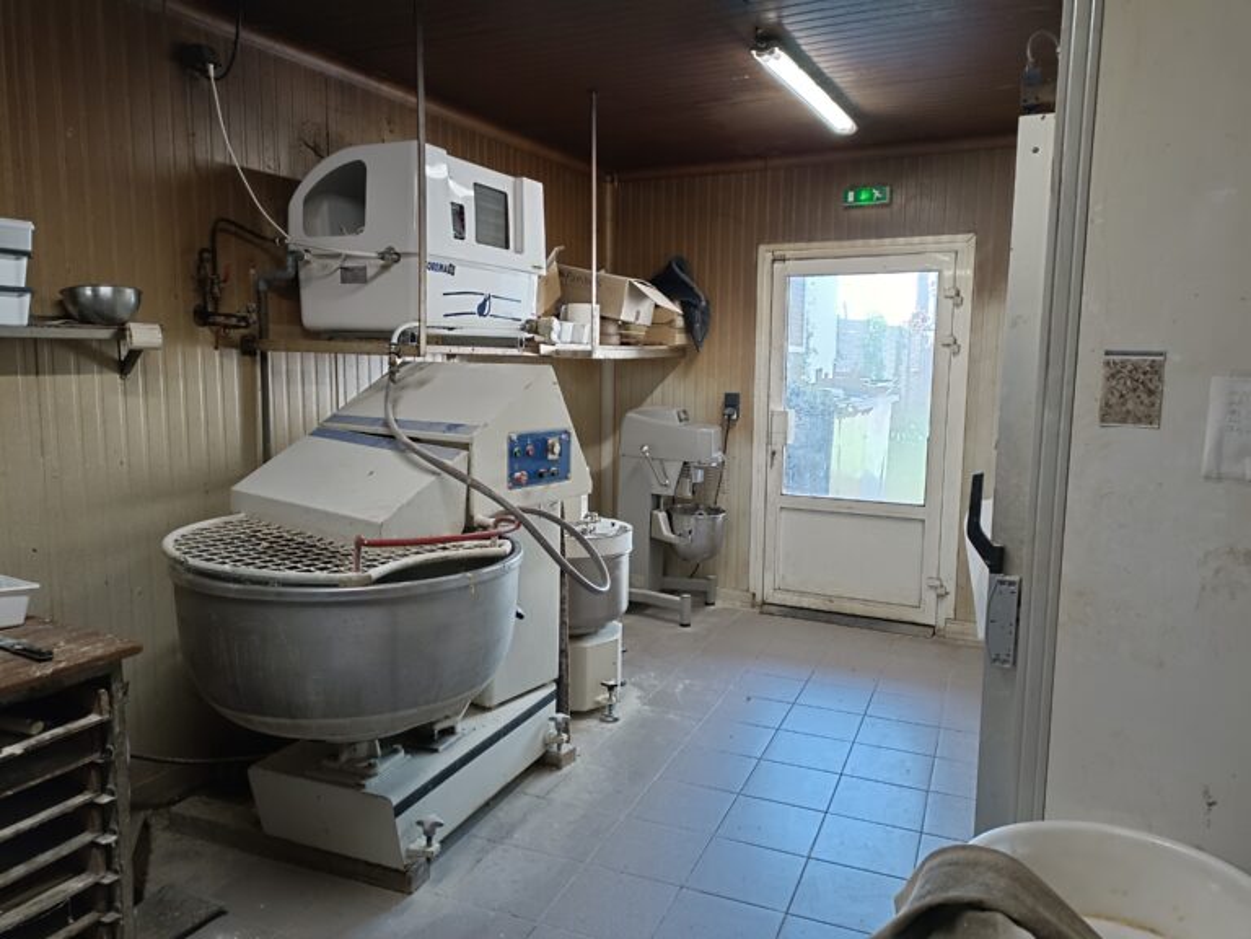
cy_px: 470
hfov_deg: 69.4
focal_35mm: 25
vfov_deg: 54.9
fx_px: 903
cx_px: 626
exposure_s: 1/50
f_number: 1.79
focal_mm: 4.74
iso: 1119
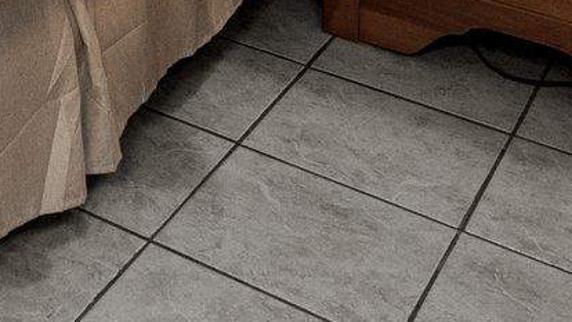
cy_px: -545
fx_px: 1259
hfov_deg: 21.7
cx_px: -269
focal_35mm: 83
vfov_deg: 11.1
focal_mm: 16
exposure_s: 1/15
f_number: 9
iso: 2500
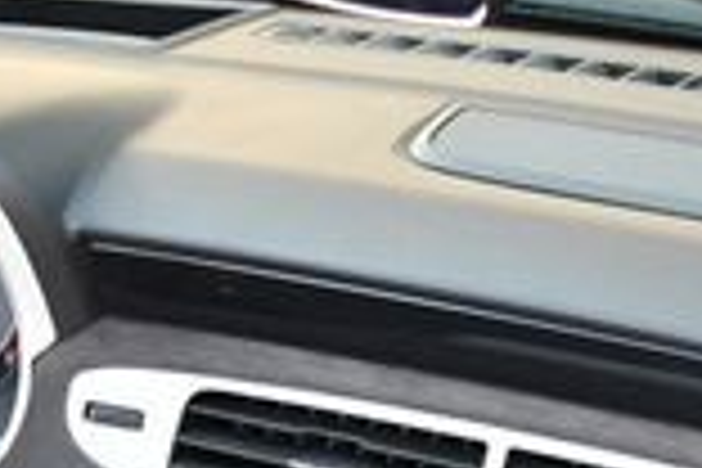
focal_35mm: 181
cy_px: 909
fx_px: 3529
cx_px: 387
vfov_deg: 7.3
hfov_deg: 11.4
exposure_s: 1/200
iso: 800
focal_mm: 22
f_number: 3.8
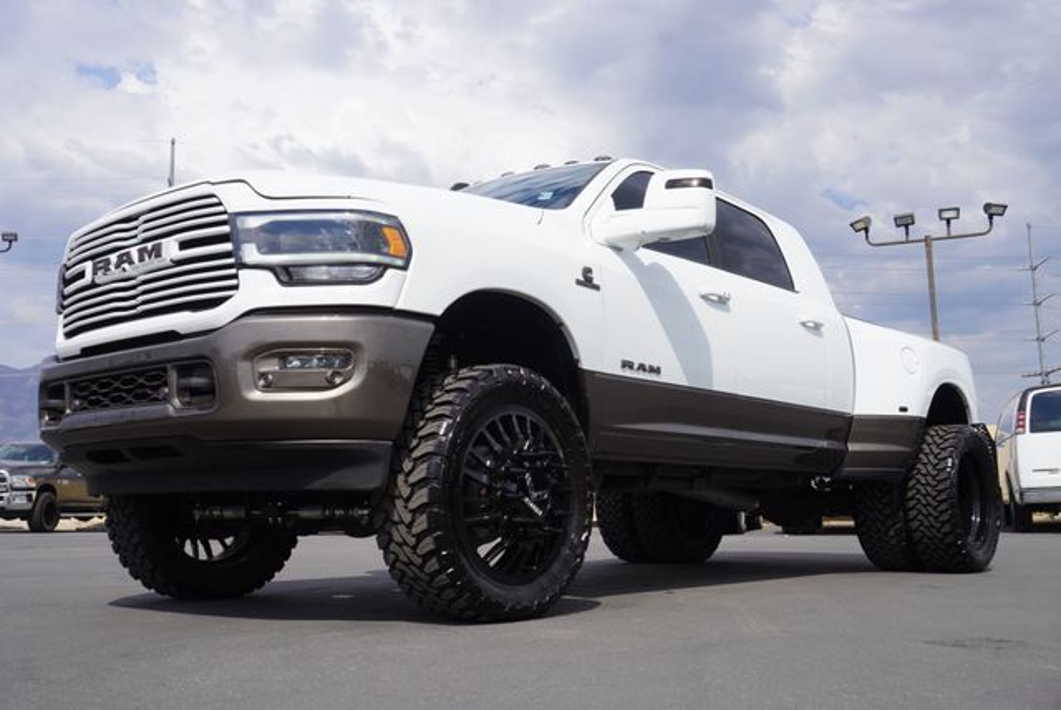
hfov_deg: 53.1
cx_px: 530
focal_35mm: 36
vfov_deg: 36.9
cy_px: 355
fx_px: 1062
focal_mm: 24
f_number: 11
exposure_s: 1/200
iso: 100
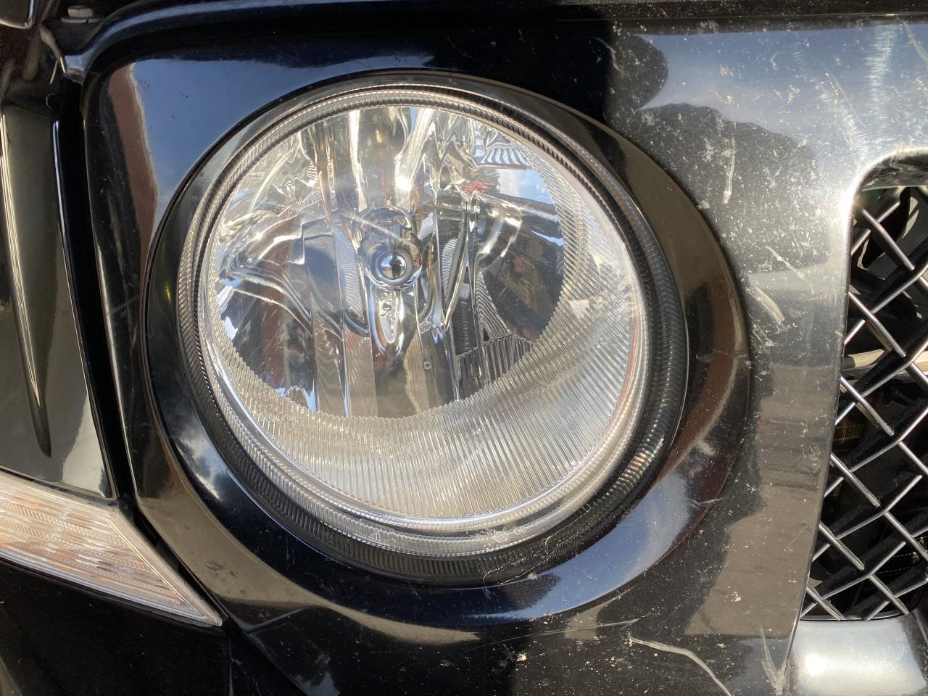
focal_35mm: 26
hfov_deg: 67.3
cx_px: 464
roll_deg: +1.2
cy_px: 348
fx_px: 697
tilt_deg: -31.6
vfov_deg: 53.1
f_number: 1.8
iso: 32
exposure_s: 1/446
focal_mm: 4.25
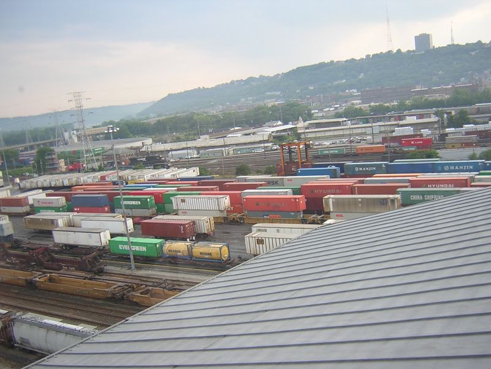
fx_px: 511
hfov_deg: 51.4
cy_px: 184
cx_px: 246
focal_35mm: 36
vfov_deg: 39.7
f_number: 2.6
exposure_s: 1/156
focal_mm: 4.7
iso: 100
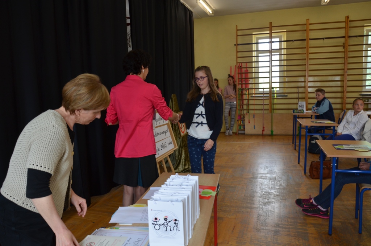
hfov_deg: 67.5
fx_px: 278
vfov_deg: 47.7
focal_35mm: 27
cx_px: 186
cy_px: 123
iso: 400
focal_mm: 18
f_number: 5
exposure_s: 1/100
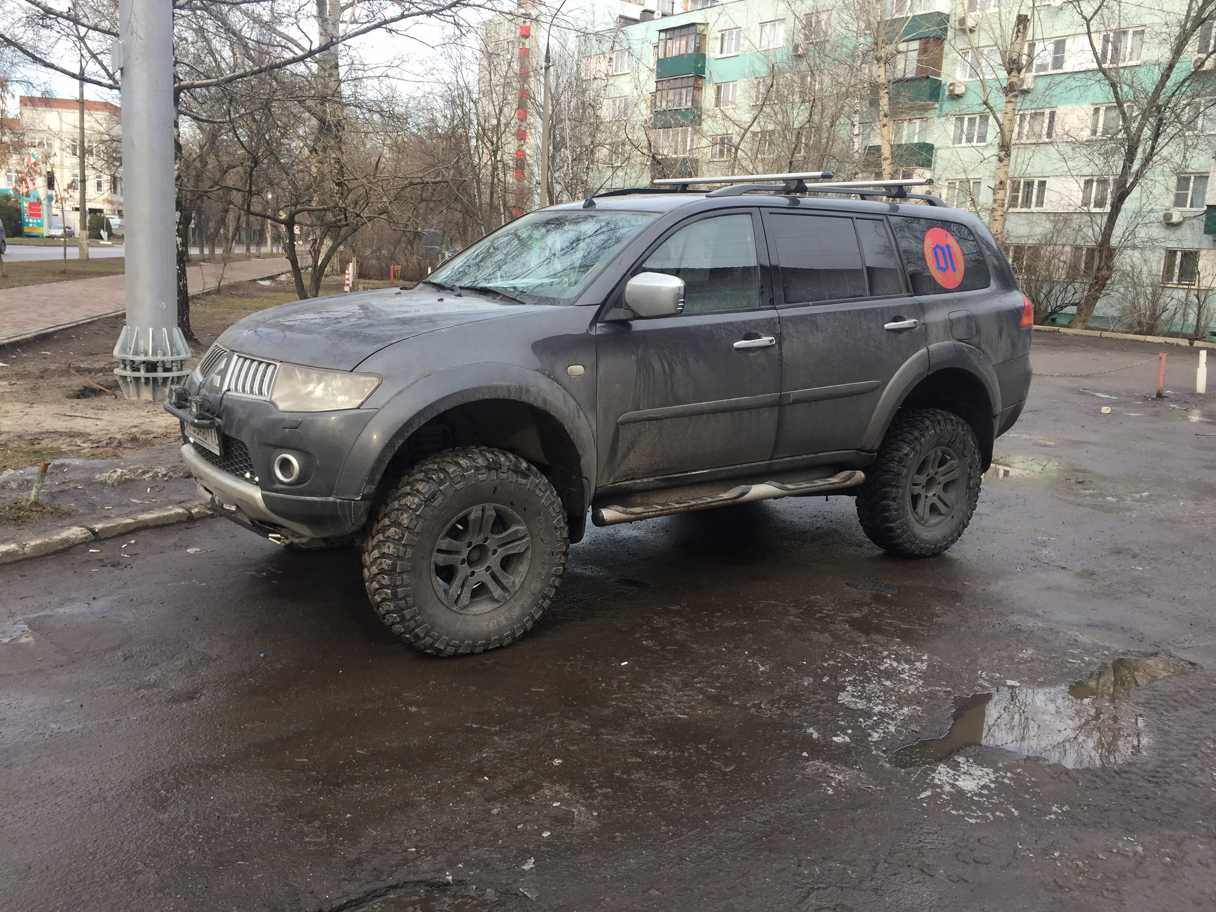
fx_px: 1019
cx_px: 608
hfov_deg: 61.7
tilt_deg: -9.0
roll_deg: -2.7
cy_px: 456
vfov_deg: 48.2
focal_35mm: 29
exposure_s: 1/278
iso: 32
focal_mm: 4.15
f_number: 2.2
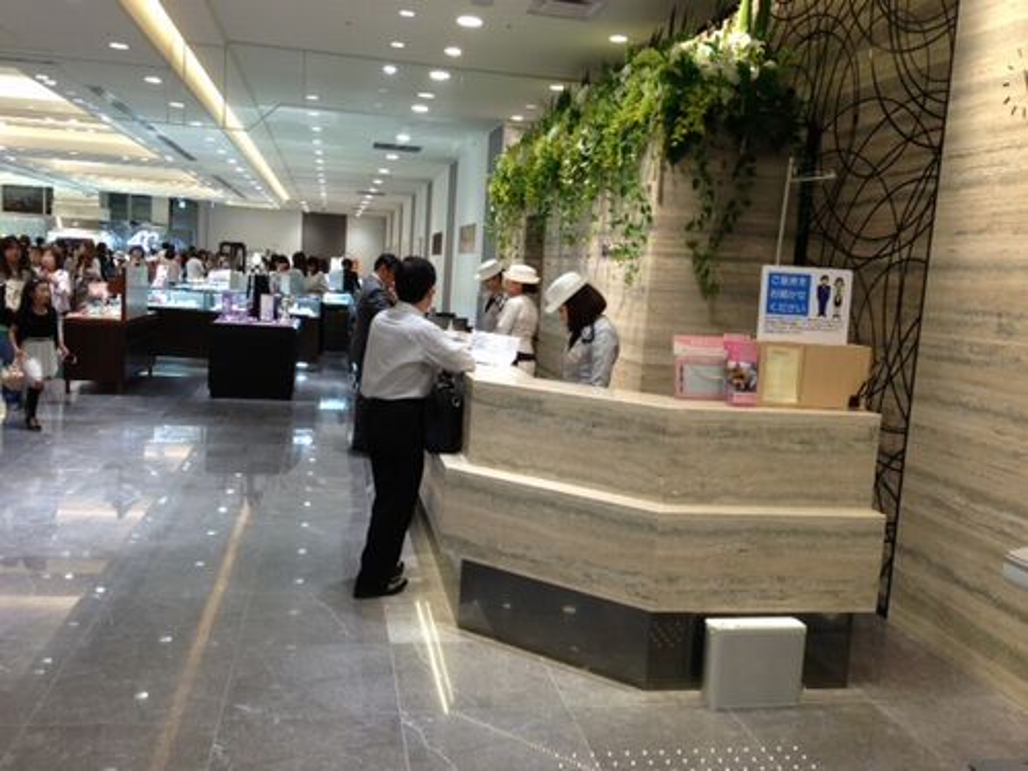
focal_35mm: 33
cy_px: 386
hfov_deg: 55.4
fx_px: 980
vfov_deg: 42.9
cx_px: 514
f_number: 2.4
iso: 50
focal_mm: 4.13
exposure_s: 1/40
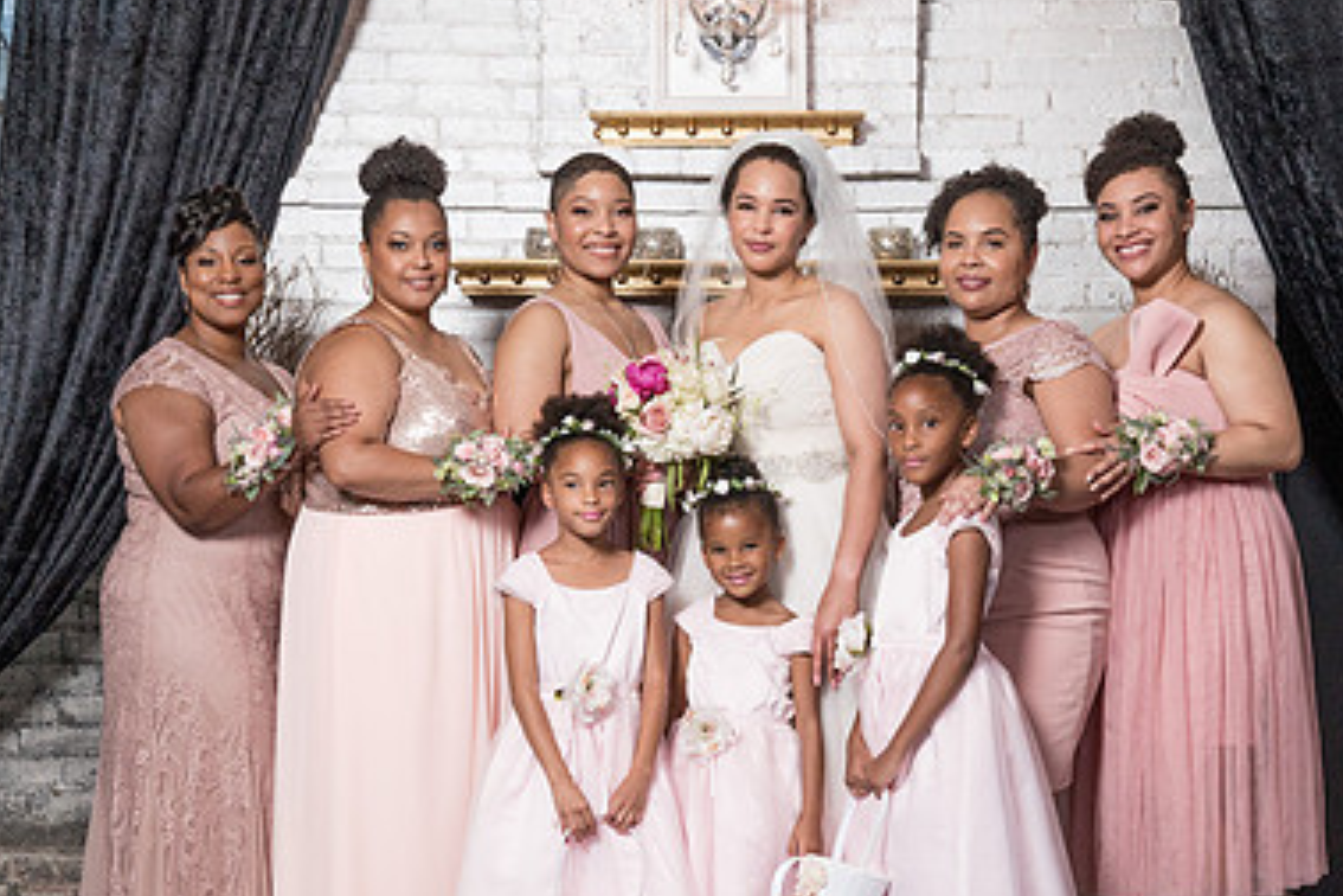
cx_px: 753
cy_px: 546
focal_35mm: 69
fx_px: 2574
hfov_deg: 29.2
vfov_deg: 19.7
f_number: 5.6
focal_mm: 45
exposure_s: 1/200
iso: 1250
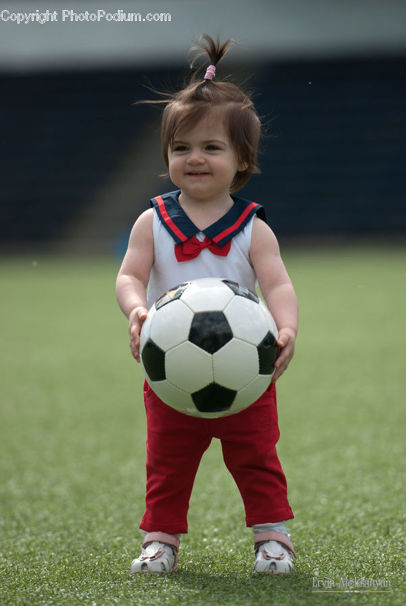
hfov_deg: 4.6
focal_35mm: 300
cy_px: 303
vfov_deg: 6.9
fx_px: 5063
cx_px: 203
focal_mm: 200
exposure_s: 1/1600
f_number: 2.8
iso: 200
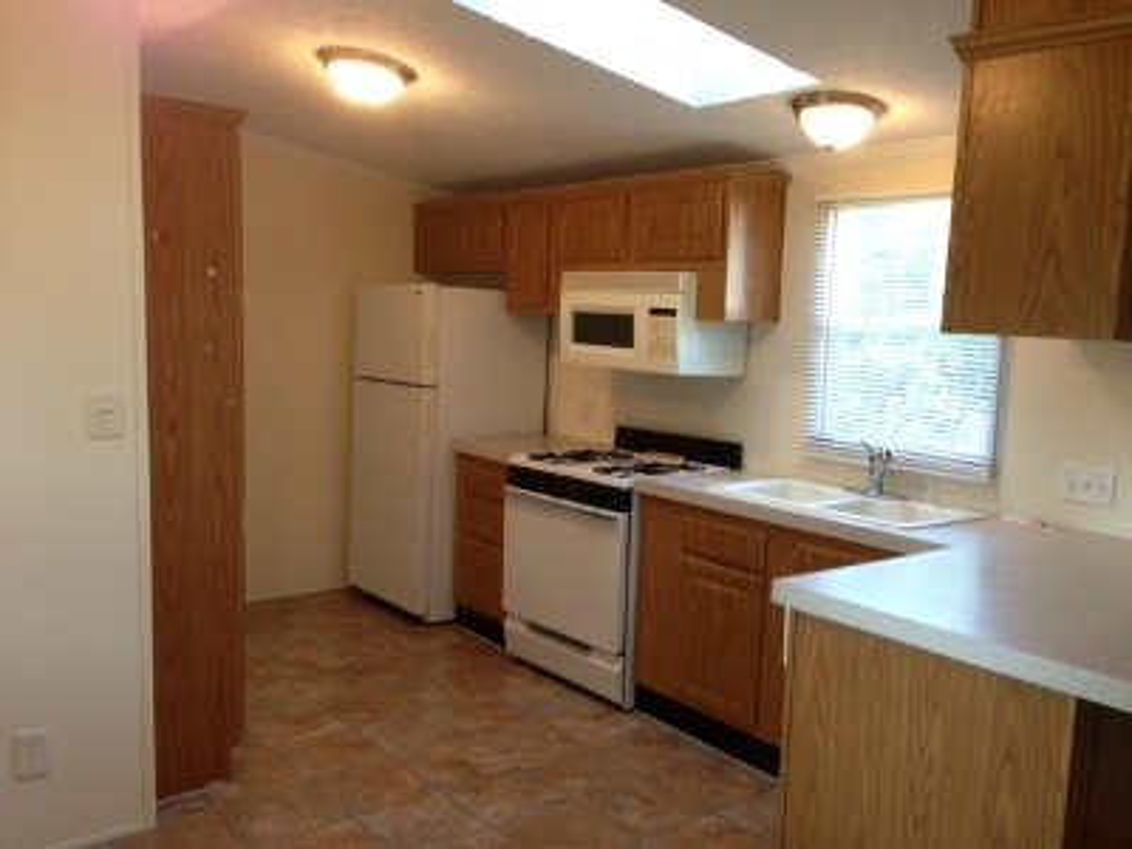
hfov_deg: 55.4
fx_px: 1079
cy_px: 424
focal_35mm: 33
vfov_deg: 42.9
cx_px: 566
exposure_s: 1/20
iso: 64
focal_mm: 4.13
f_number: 2.4
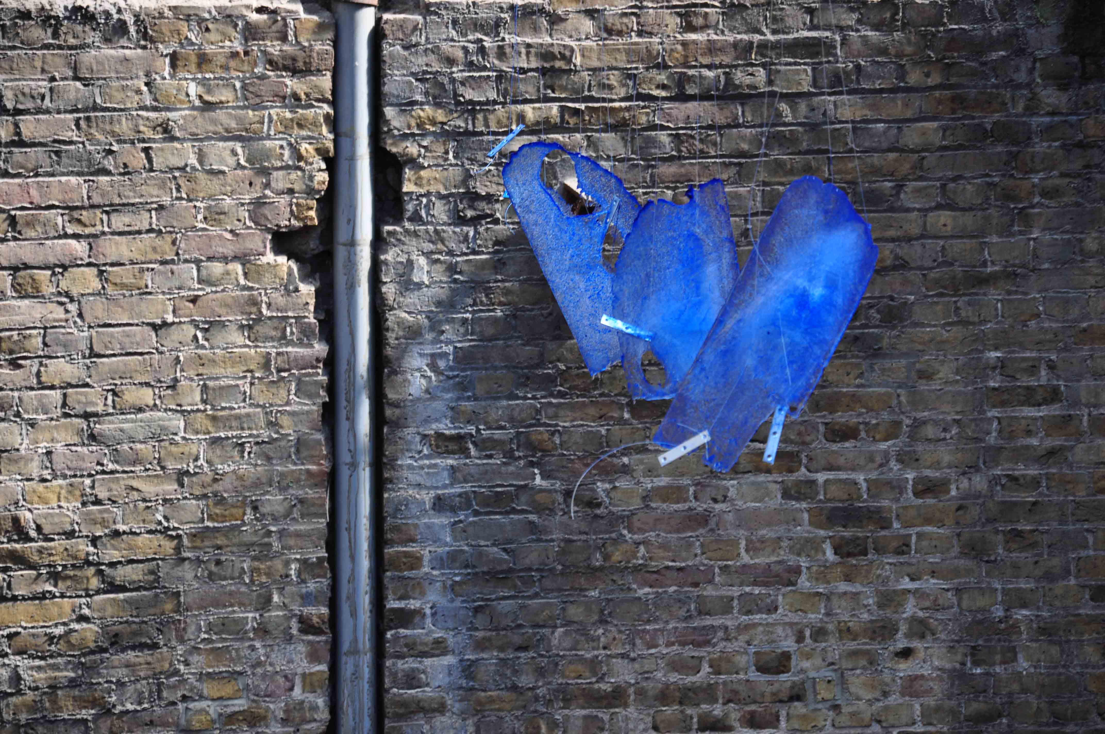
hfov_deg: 13.1
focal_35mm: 158
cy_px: 367
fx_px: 4828
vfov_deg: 8.7
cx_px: 552
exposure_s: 1/40
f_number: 5.6
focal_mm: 105
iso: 200
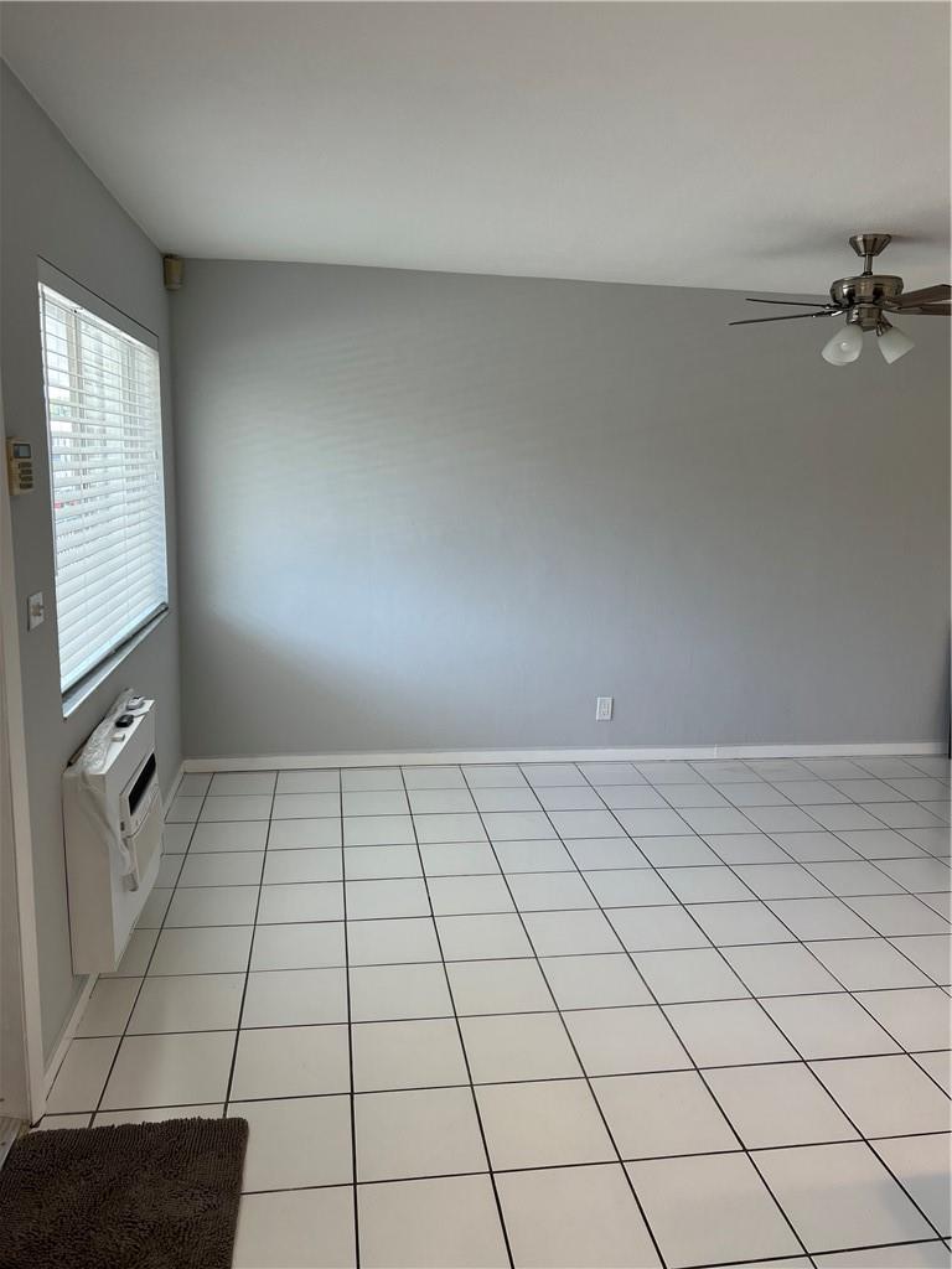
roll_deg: +1.3
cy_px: 634
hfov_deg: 53.1
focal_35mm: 26
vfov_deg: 67.3
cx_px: 476
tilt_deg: -5.6
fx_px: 953
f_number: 1.5
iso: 32
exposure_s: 1/138
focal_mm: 5.7
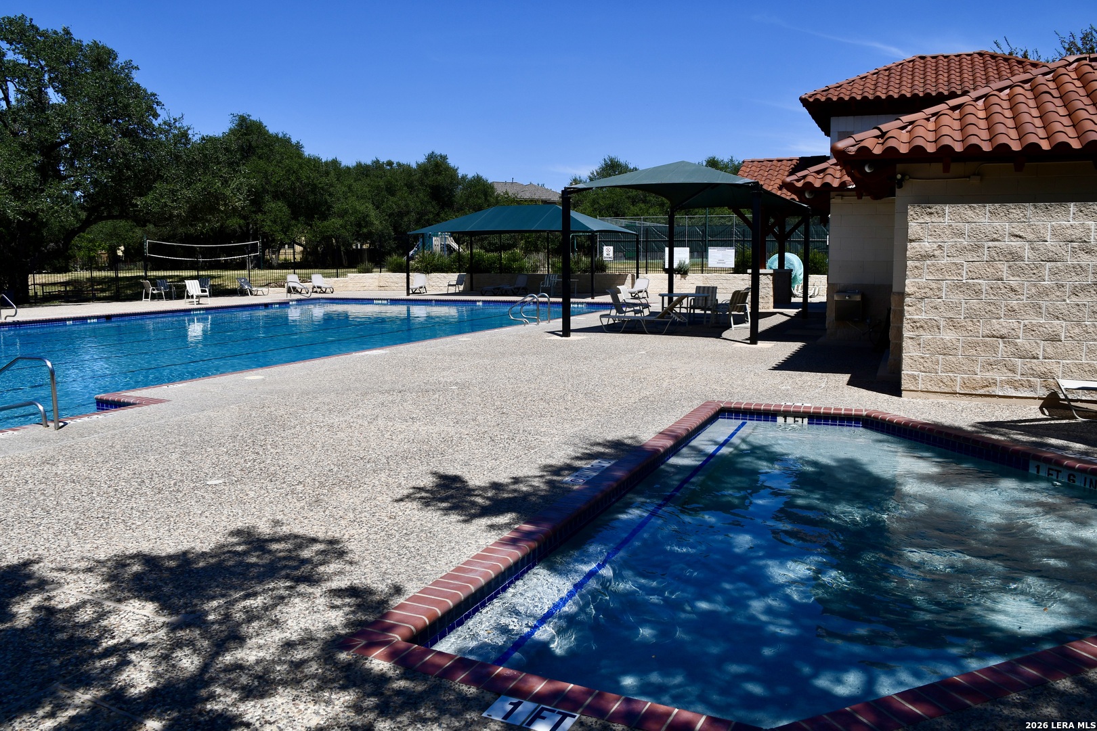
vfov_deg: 47.9
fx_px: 823
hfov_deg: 67.4
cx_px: 548
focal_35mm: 27
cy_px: 366
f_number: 10
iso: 100
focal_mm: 18
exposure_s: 1/400
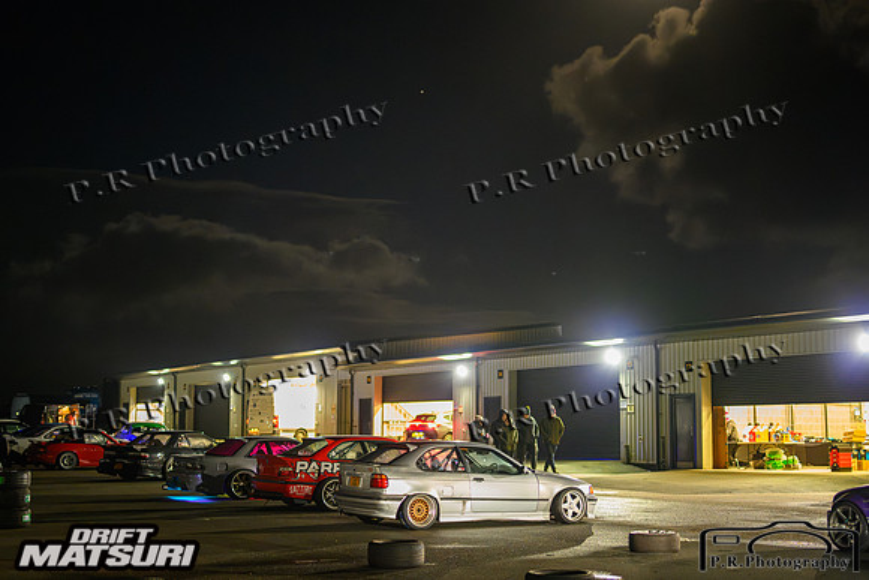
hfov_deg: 36.1
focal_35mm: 55
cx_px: 425
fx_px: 1332
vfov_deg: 24.6
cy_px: 296
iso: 12800
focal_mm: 50
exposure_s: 1/160
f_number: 1.2
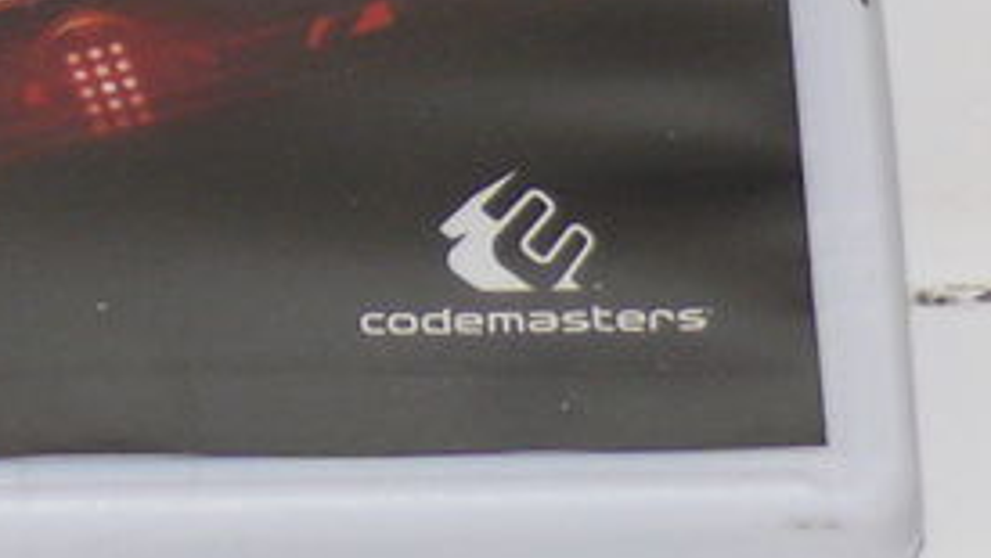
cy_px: -569
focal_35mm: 400
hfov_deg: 5.4
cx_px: -263
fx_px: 10516
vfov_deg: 3.0
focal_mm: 14.9
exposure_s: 1/30
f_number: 3.2
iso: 100
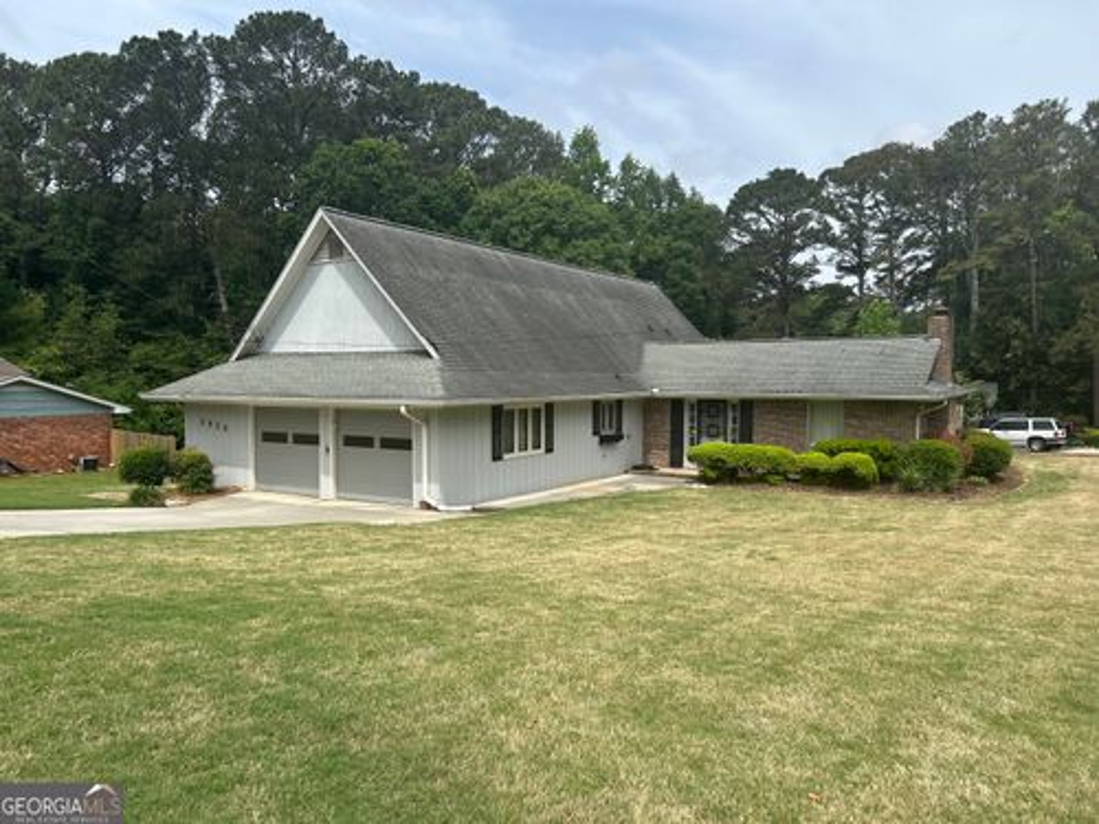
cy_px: 412
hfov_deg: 67.3
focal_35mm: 26
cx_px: 550
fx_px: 825
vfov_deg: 53.1
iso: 50
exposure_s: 1/3257
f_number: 1.5
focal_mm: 5.7
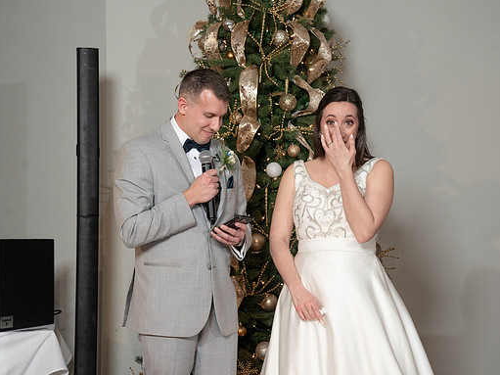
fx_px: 1126
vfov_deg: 18.9
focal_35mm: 78
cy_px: 185
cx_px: 272
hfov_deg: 25.0
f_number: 5.6
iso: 2000
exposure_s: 1/200
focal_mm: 70
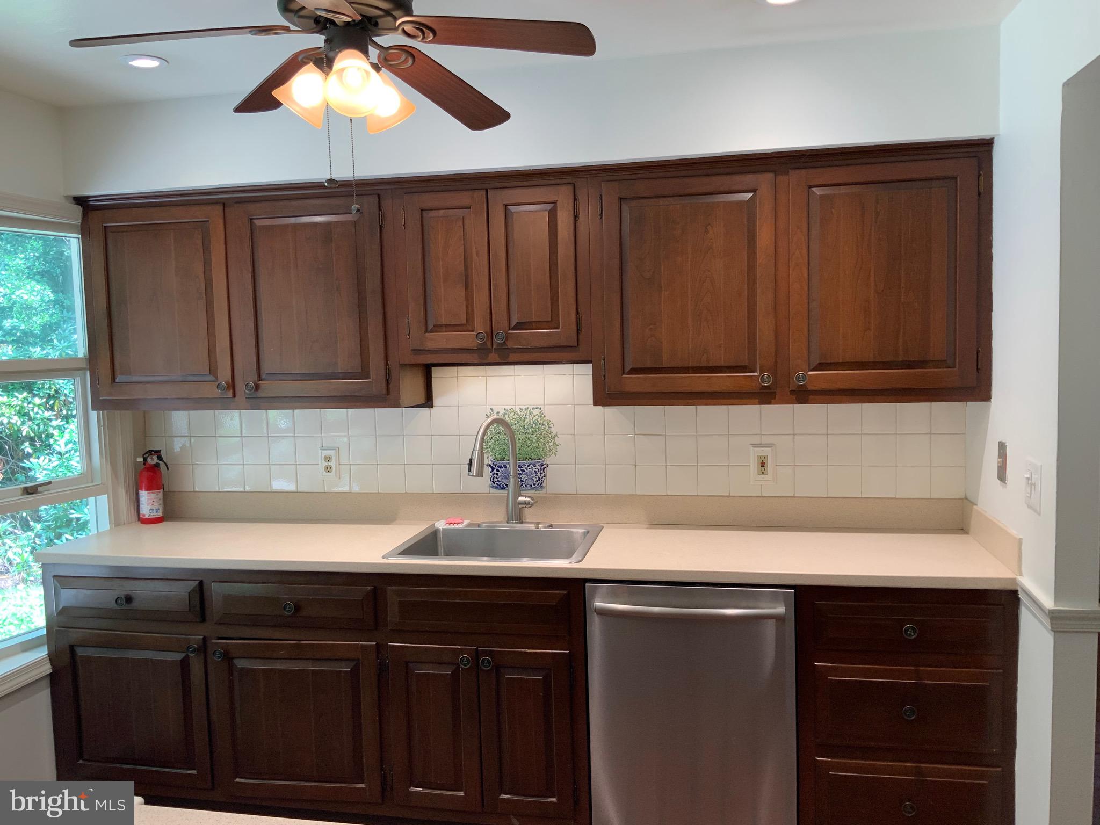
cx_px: 550
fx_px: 922
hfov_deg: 61.7
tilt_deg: -4.3
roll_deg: +0.7
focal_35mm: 29
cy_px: 412
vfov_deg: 48.2
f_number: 1.8
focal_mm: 3
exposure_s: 1/60
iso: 50
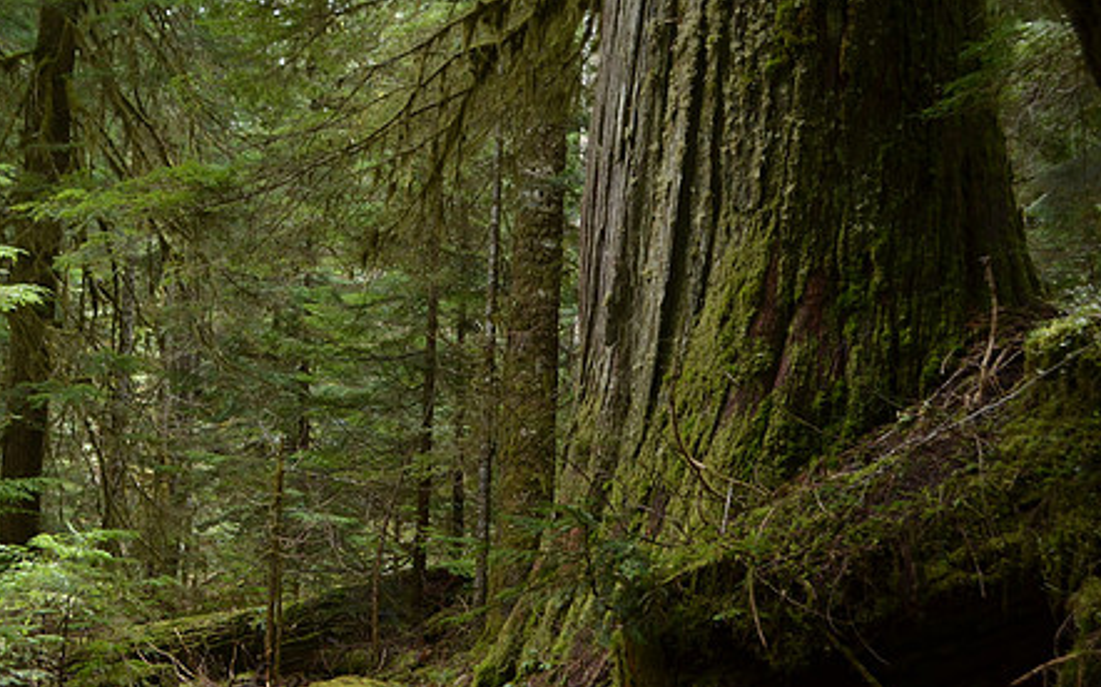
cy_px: 426
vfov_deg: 21.6
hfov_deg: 33.9
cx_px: 448
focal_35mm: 60
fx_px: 1800
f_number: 4.5
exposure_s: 1/80
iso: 200
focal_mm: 30
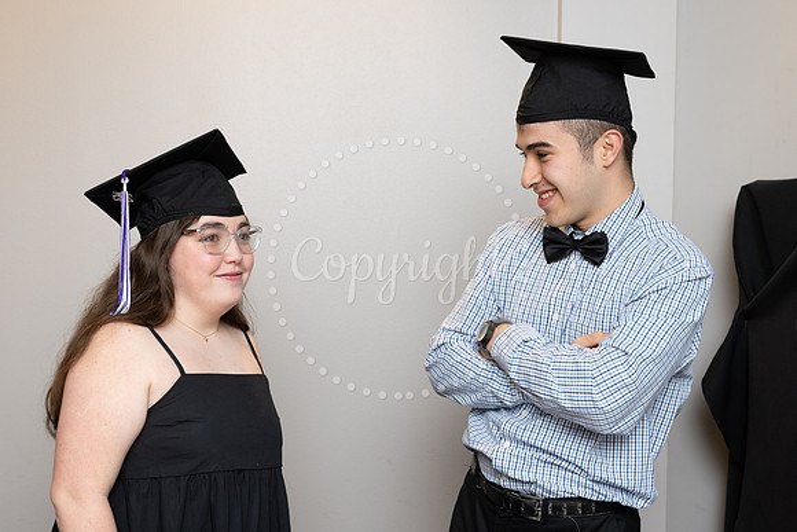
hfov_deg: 36.8
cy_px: 304
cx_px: 448
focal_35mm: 54
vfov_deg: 25.0
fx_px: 1197
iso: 640
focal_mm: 42
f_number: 5.6
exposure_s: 1/80
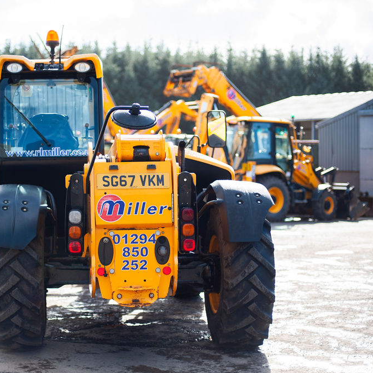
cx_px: 121
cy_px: 187
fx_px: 792
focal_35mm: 65
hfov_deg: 26.3
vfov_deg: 26.5
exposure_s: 1/3200
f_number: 2
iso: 200
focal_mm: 50
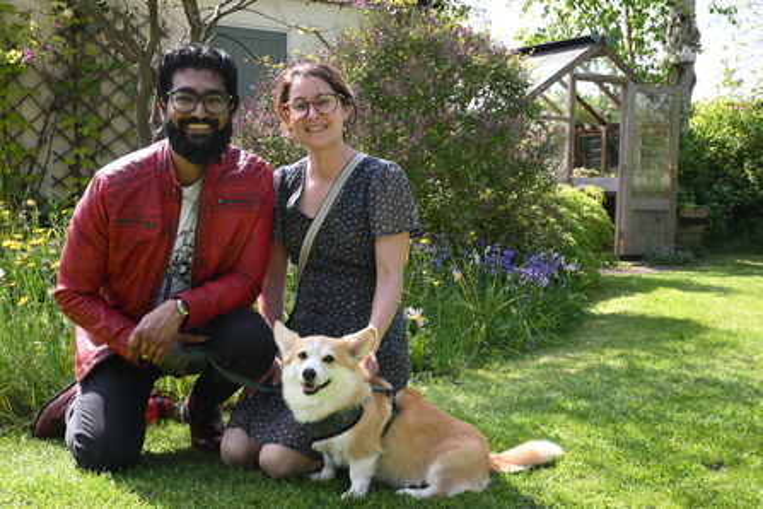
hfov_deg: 45.0
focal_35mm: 44
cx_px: 382
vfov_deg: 30.8
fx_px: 922
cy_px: 254
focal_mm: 29
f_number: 8
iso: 400
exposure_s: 1/200
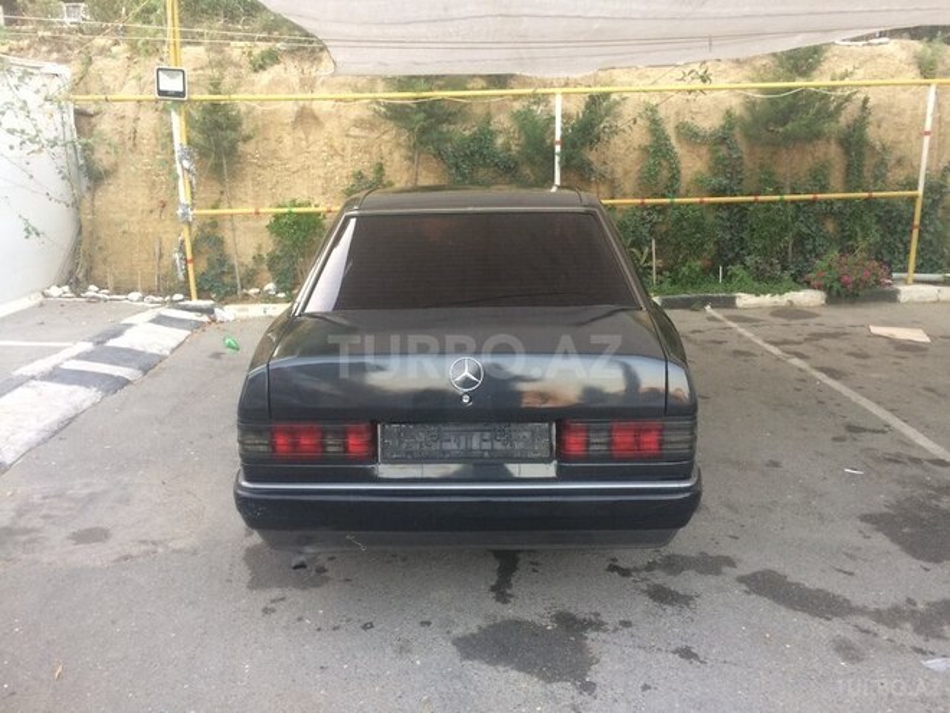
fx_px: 796
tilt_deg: -13.6
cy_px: 356
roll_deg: -0.3
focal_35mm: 29
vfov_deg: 48.2
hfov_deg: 61.7
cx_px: 475
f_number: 2.2
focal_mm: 4.15
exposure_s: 1/33
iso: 64
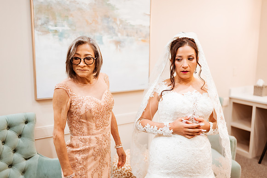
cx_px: 134
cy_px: 89
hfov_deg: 54.4
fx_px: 260
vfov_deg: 37.9
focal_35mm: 35
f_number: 1.8
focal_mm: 35
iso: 1250
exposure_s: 1/500
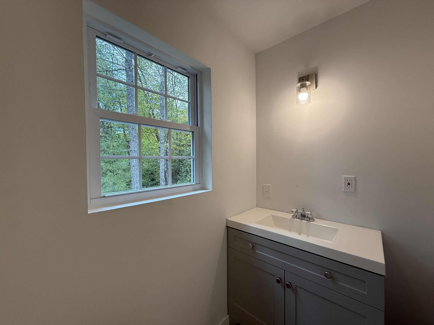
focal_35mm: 14
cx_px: 217
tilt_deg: -0.4
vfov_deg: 85.7
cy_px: 162
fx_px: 176
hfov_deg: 102.1
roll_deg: +0.8
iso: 100
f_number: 2.2
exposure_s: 1/120
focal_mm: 2.22
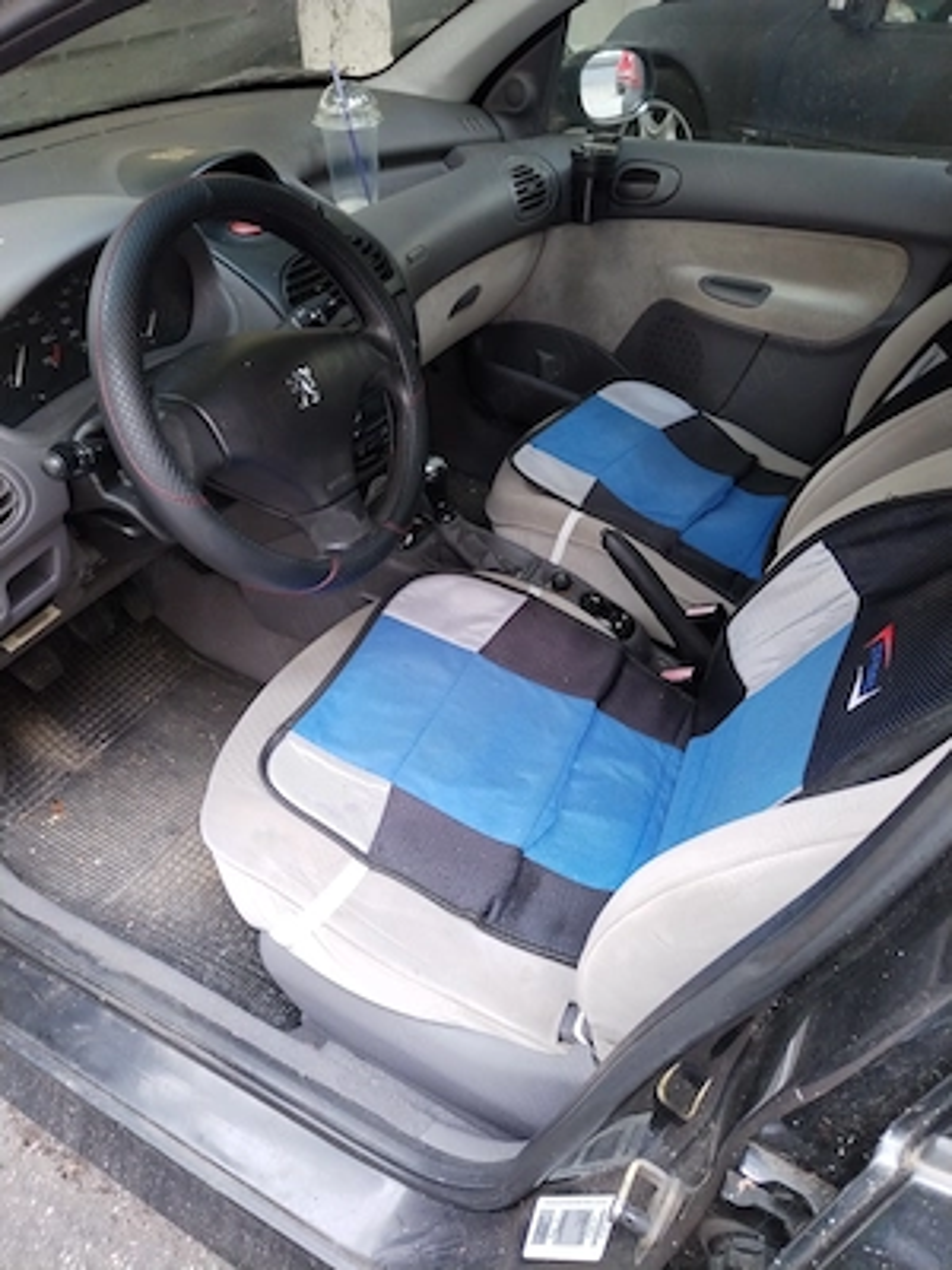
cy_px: 635
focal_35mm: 26
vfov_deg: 67.3
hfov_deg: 53.1
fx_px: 953
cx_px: 476
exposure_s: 1/50
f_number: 1.8
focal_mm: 4.75
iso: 246
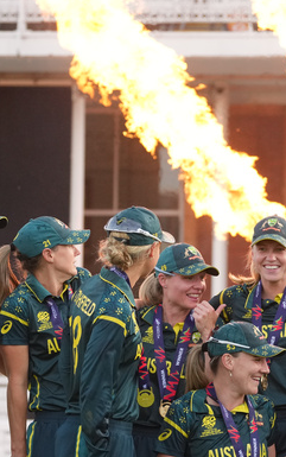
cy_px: 342
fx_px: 2765
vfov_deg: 9.4
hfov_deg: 5.9
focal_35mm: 222
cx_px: 329
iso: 1000
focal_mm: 82
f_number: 2.8
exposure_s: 1/1600
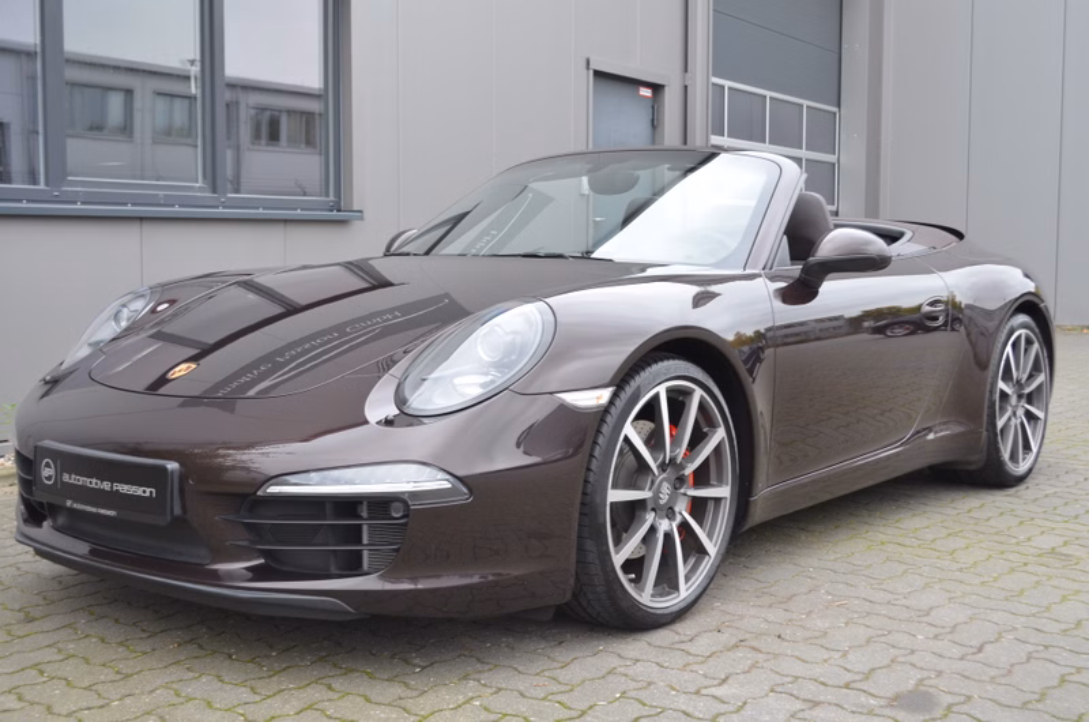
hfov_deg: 45.0
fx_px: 1313
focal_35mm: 44
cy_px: 361
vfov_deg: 30.7
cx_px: 544
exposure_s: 1/30
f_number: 4.5
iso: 900
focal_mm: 29
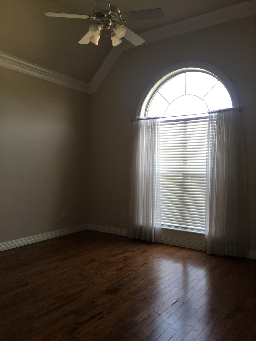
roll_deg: -0.5
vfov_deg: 61.7
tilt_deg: +1.3
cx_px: 128
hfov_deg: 48.2
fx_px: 286
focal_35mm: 29
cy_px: 170
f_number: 2.2
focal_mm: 4.15
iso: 32
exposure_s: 1/60
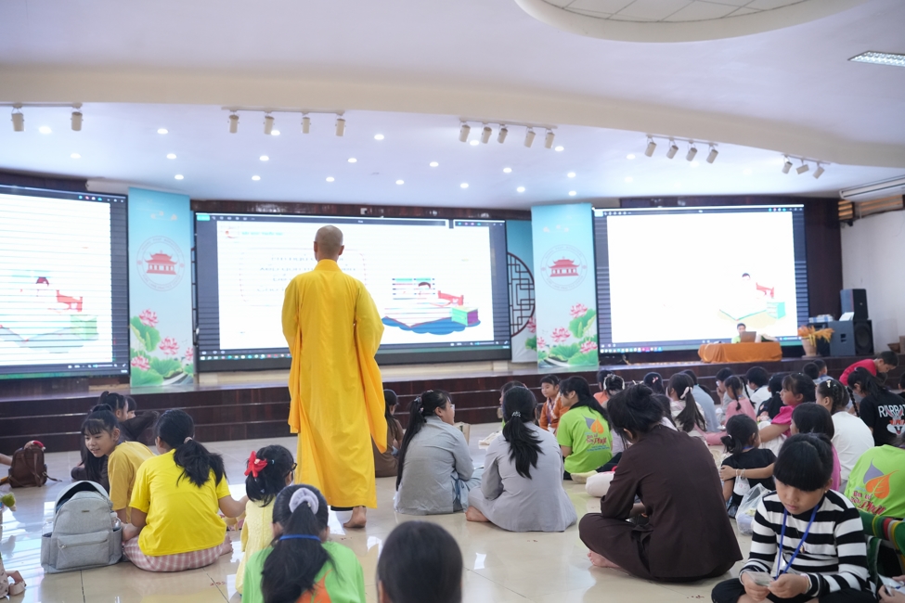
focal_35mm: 35
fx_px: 880
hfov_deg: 54.4
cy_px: 302
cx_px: 452
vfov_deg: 37.9
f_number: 3.2
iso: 5000
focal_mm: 35
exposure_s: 1/320
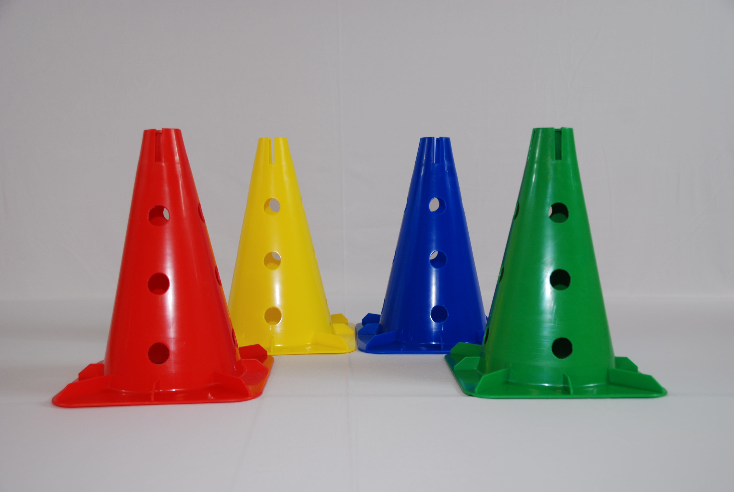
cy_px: 246
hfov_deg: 47.9
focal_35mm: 40
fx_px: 827
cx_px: 367
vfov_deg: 33.1
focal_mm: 27
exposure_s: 1/60
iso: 200
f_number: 5
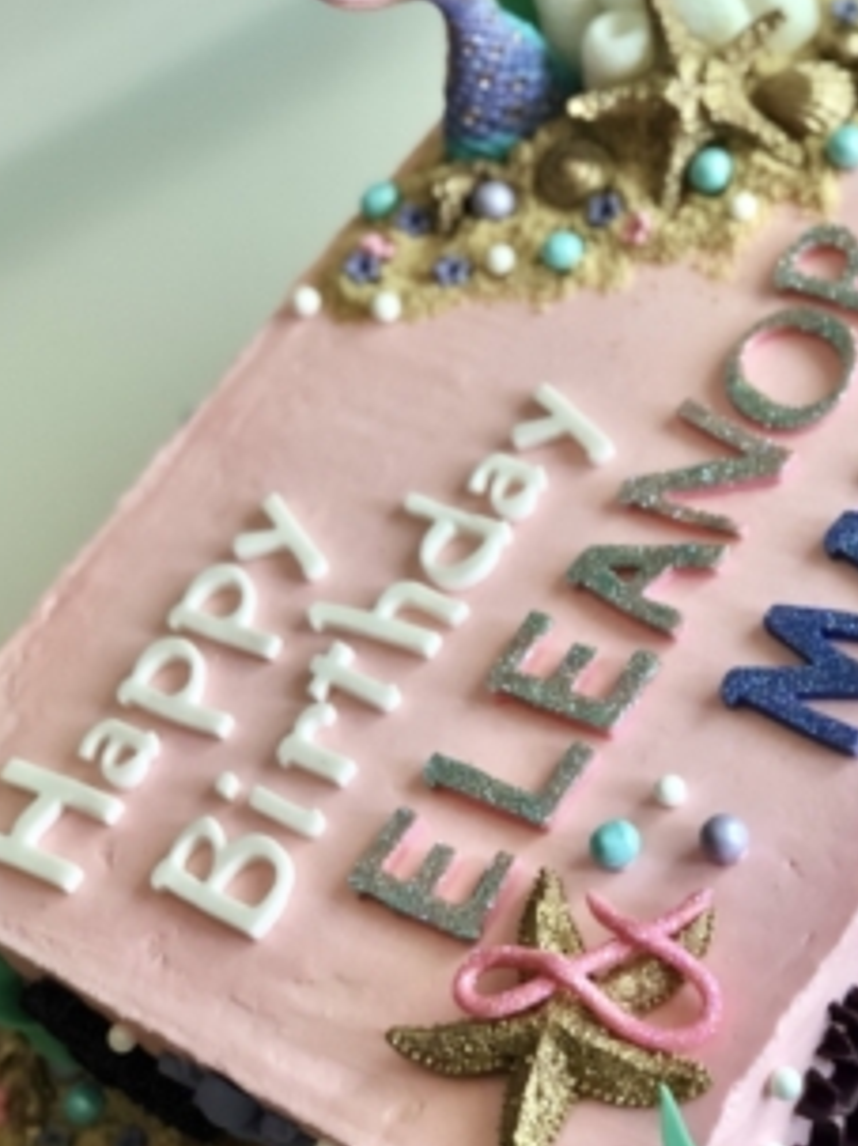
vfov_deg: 20.9
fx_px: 3109
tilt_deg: -48.6
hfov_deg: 15.7
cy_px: 575
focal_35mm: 94
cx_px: 618
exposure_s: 1/60
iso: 160
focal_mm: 6.6
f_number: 2.8
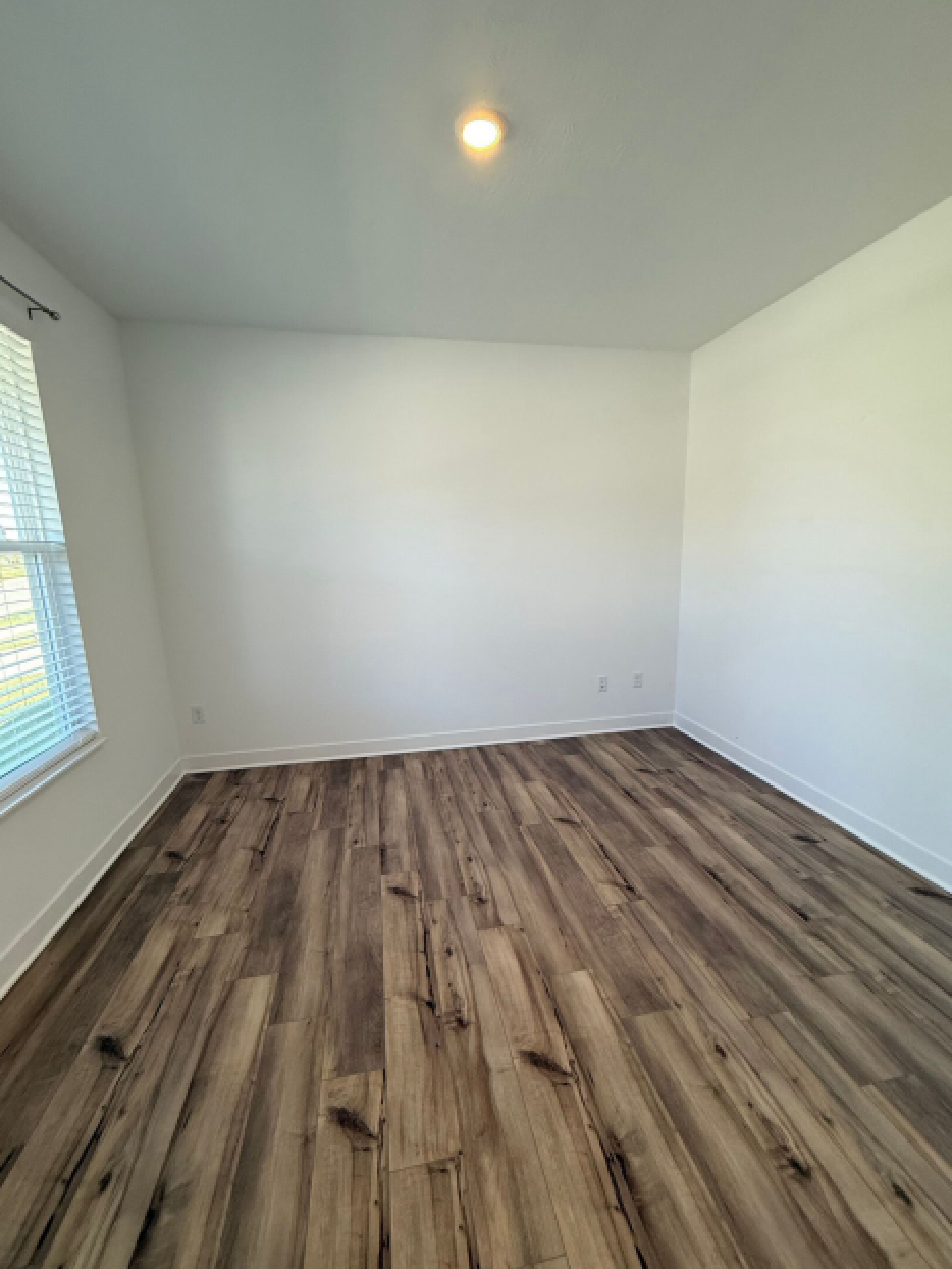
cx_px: 489
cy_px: 660
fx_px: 550
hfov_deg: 81.8
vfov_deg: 98.1
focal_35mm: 15
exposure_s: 1/120
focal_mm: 2.22
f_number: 2.2
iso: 200
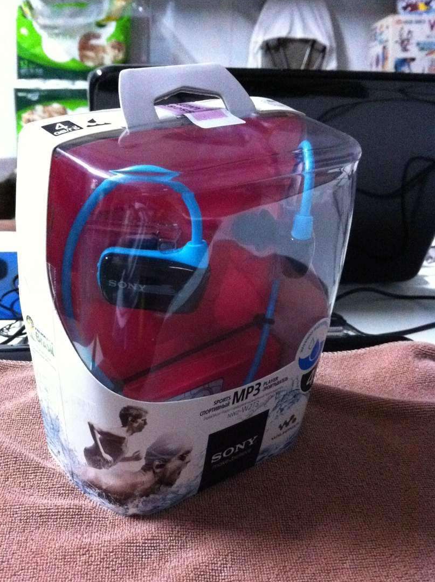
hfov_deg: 34.2
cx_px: 179
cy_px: 345
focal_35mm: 42
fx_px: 705
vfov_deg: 44.6
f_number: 2.8
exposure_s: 1/17
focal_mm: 3.85
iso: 1000
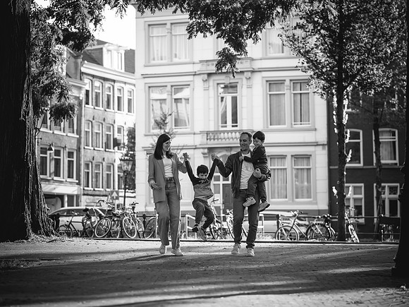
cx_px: 204
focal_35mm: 92
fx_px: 1085
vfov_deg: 16.1
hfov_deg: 21.3
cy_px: 154
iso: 160
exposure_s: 1/640
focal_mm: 85
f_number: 2.2
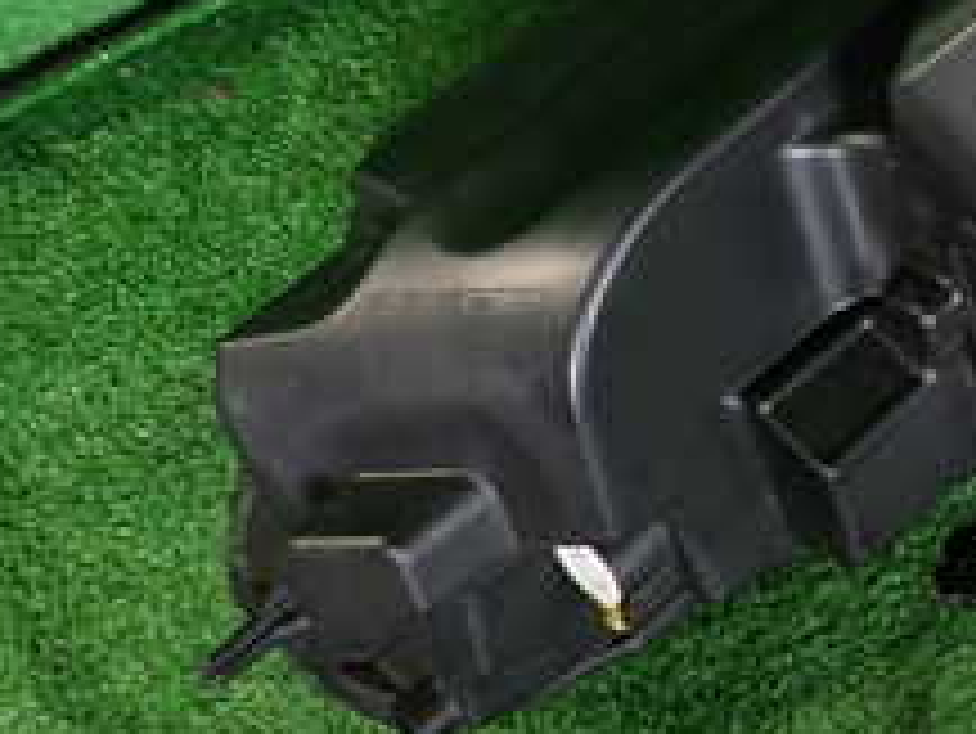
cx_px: 1277
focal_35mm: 69
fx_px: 1947
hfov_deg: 24.5
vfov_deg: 20.3
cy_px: -77
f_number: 2
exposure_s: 1/40
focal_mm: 4.5
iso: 200
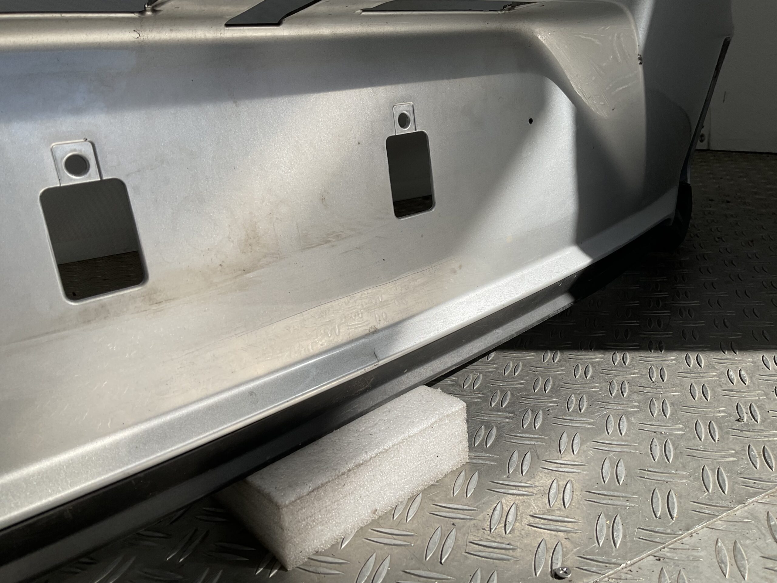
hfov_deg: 61.7
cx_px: 388
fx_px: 651
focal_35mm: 29
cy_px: 292
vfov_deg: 48.2
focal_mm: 3
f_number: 1.8
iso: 16
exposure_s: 1/2667
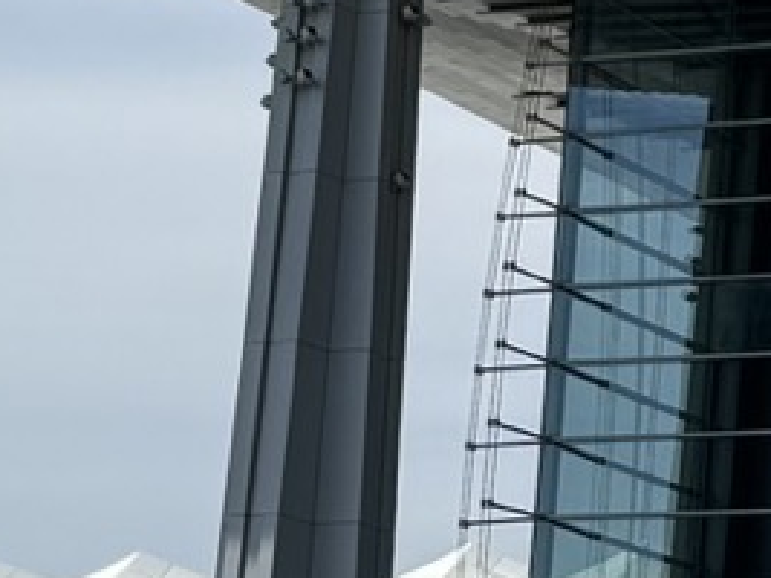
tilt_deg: +8.8
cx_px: 1499
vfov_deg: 9.1
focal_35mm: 162
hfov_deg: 11.2
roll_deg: -1.9
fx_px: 3607
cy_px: 624
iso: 80
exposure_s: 1/6410
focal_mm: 6.76
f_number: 1.78
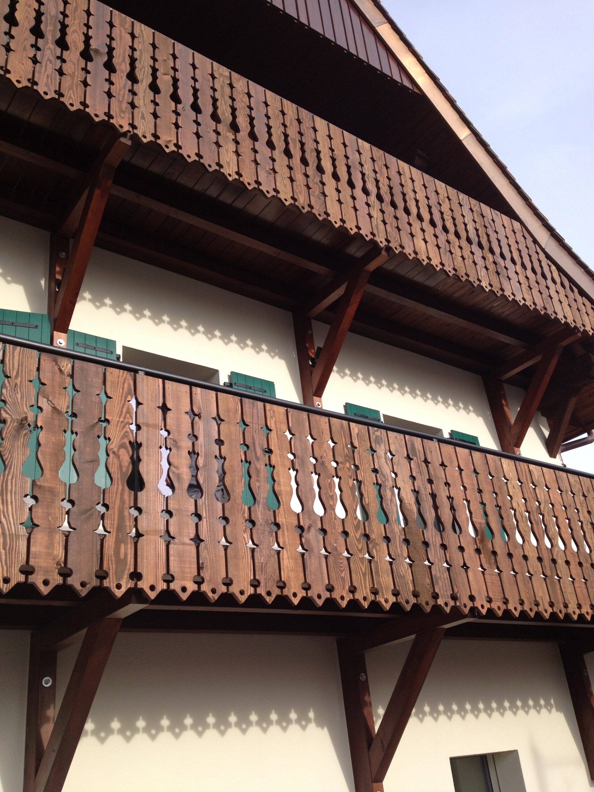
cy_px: 396
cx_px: 297
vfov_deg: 52.6
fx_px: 801
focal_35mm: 35
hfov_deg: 40.7
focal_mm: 4.28
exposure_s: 1/736
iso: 50
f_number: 2.4
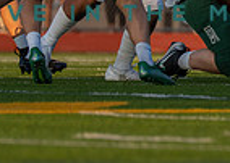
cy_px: -42
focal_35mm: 1302
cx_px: 371
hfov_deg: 1.6
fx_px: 8493
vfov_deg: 1.1
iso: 200
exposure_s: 1/2000
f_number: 2.8
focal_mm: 200
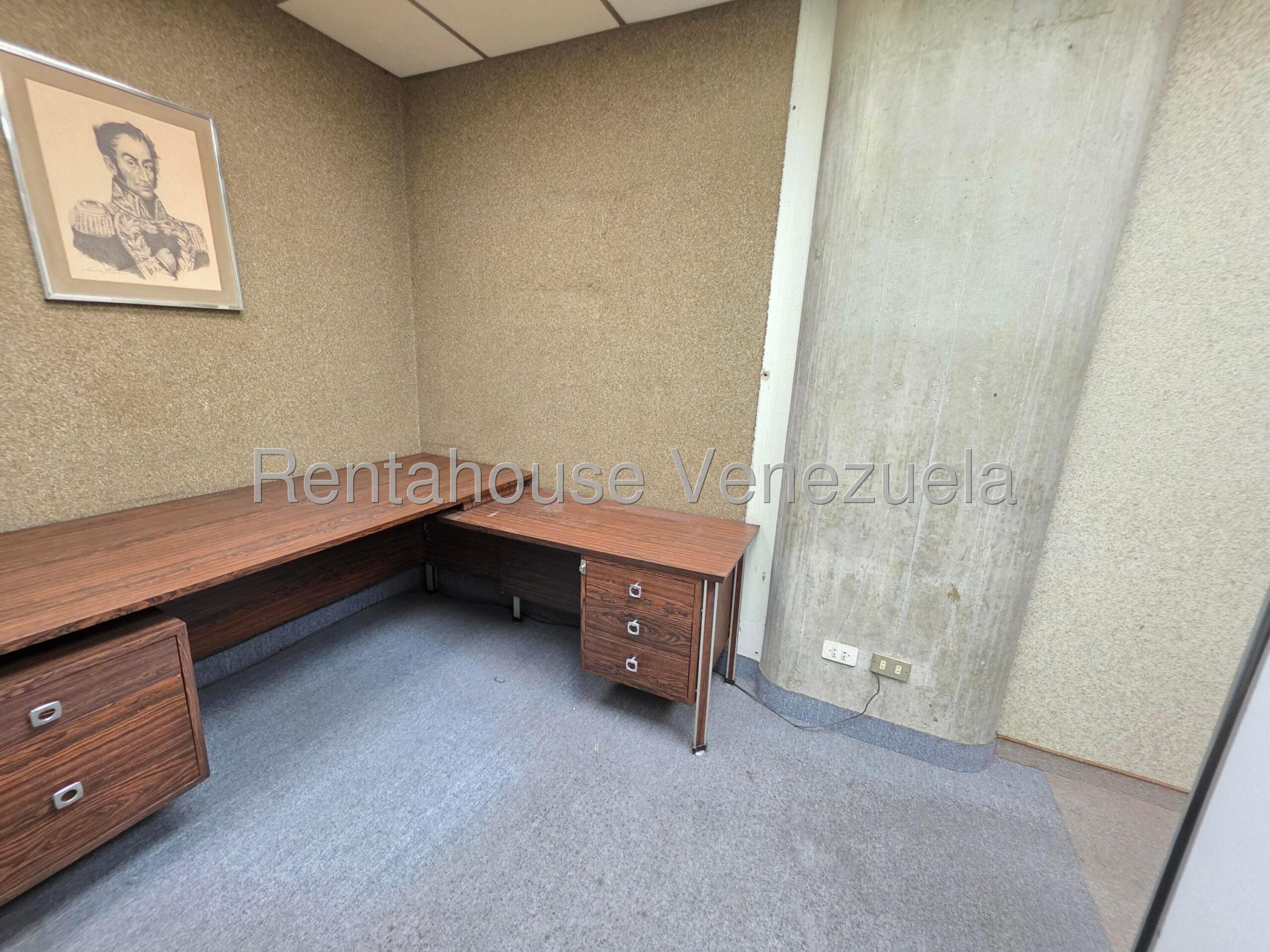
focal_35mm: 13
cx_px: 635
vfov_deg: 89.9
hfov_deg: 106.2
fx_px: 477
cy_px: 476
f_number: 1.9
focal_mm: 2.2
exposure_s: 1/60
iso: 640
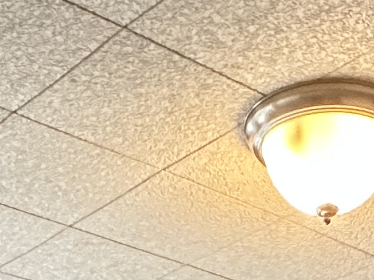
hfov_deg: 19.4
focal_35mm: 101
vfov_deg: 9.8
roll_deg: -0.5
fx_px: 1091
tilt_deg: -12.3
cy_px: 914
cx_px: 254
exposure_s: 1/60
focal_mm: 2.22
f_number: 2.2
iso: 320
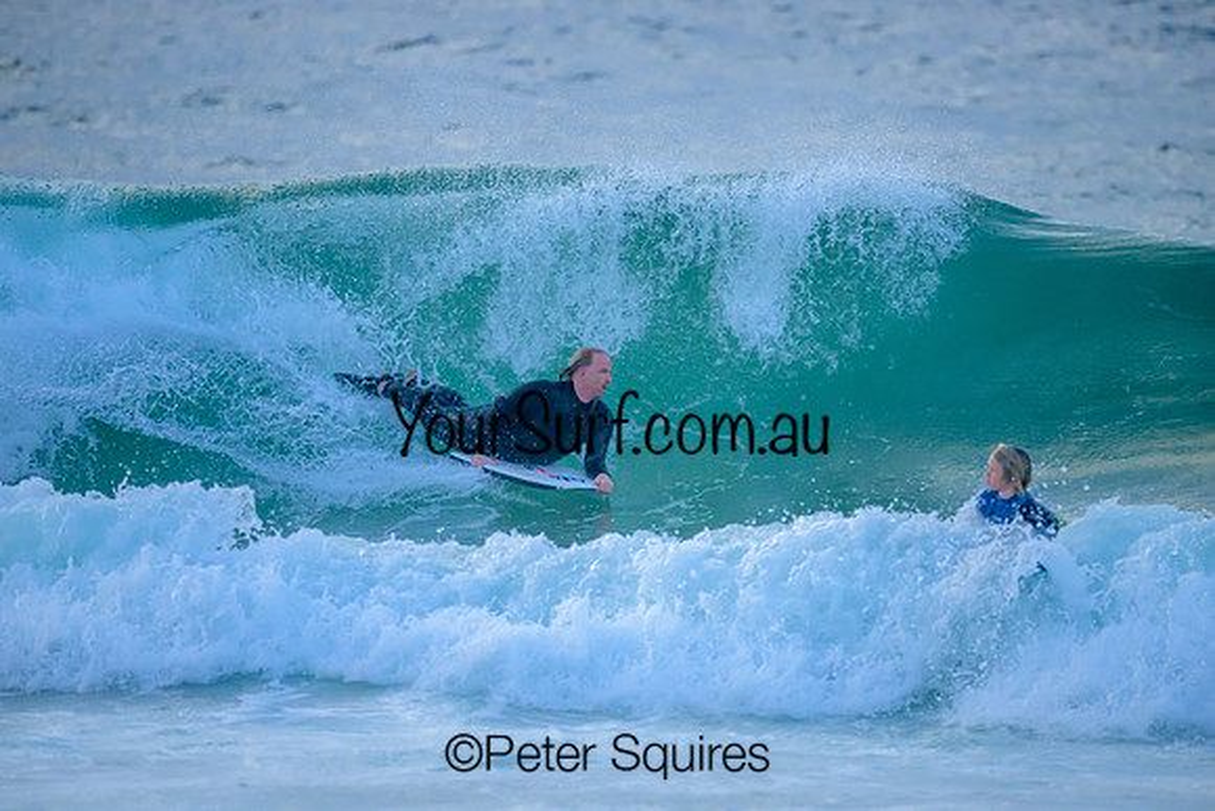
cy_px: 406
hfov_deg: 2.6
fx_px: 27005
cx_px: 608
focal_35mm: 800
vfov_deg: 1.7
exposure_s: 1/2000
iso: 2200
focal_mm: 800
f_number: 6.3
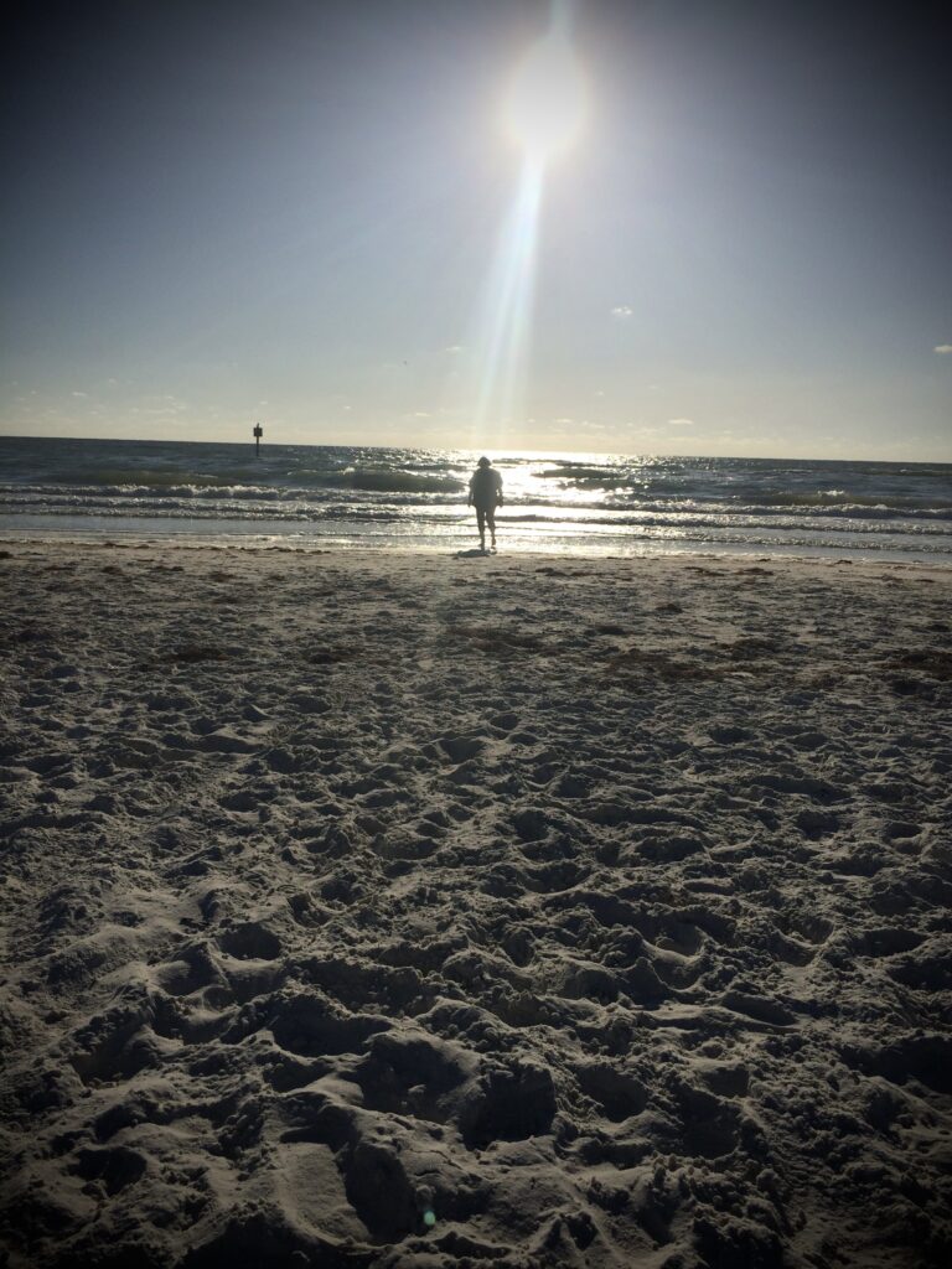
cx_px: 476
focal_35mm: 29
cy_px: 634
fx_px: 1063
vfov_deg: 61.7
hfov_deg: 48.2
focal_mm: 4.15
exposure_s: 1/13699
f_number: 2.2
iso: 40
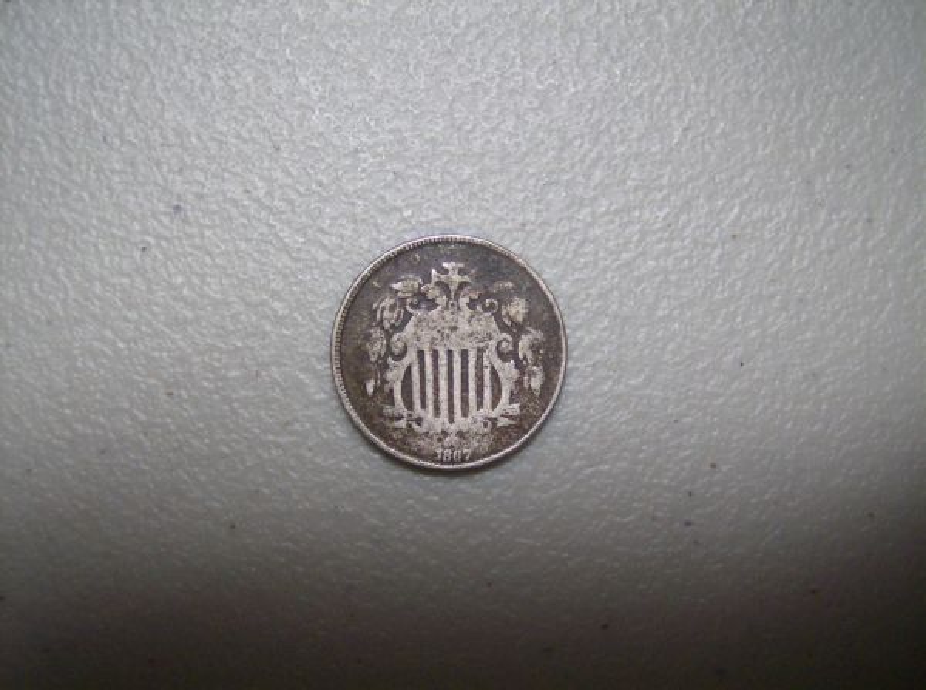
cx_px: 463
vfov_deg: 39.5
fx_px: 961
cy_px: 345
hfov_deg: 51.5
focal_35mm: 36
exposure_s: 1/54.7
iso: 200
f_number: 2.8
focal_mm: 6
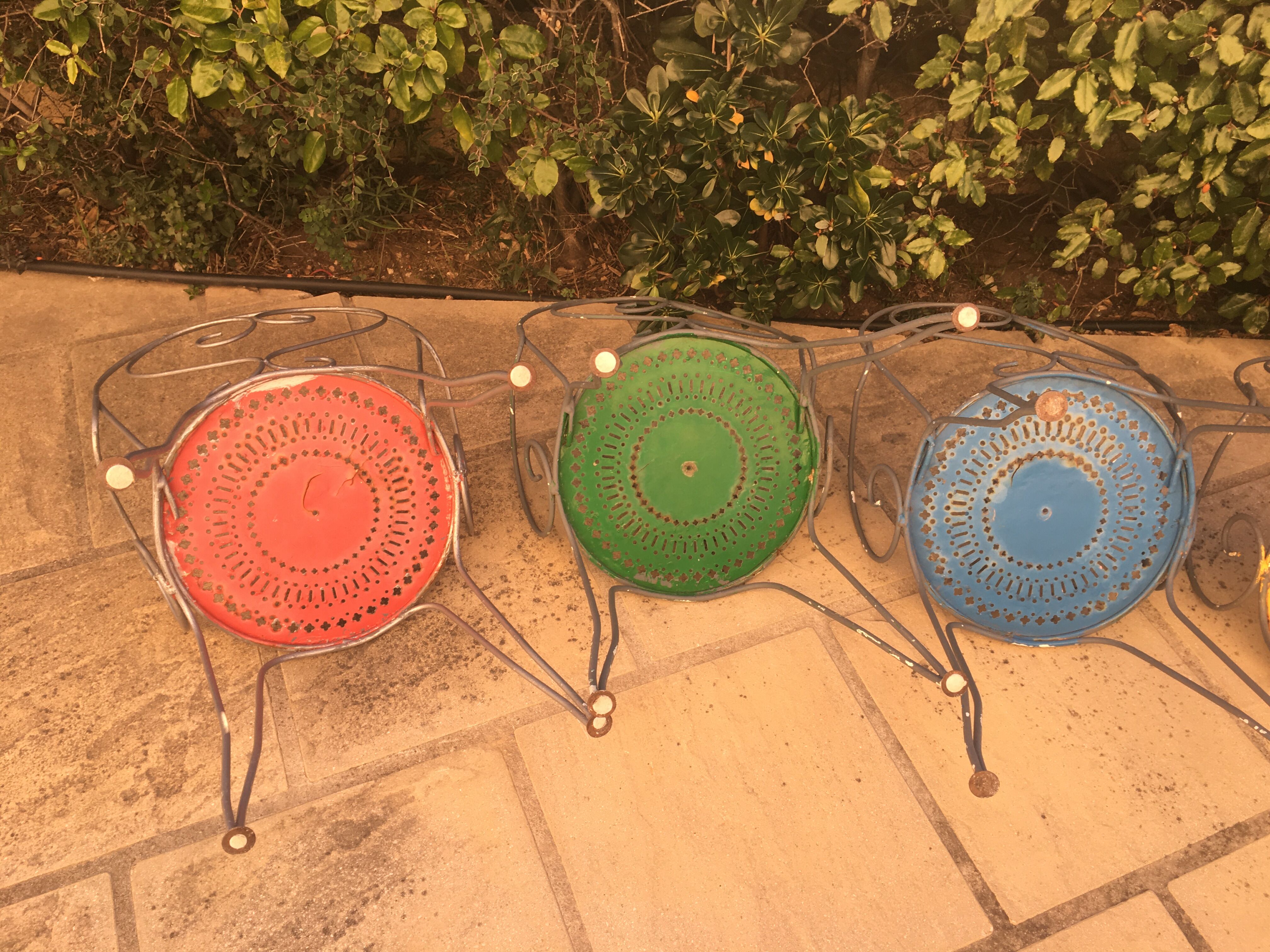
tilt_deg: -50.7
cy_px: 476
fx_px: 1064
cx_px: 635
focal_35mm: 29
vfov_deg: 48.2
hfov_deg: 61.7
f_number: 2.2
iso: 25
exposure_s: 1/130
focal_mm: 4.15
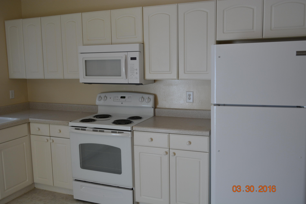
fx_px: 281
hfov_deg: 57.2
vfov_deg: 40.0
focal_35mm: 33
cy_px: 102
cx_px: 153
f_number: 5
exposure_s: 1/100
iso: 400
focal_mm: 22
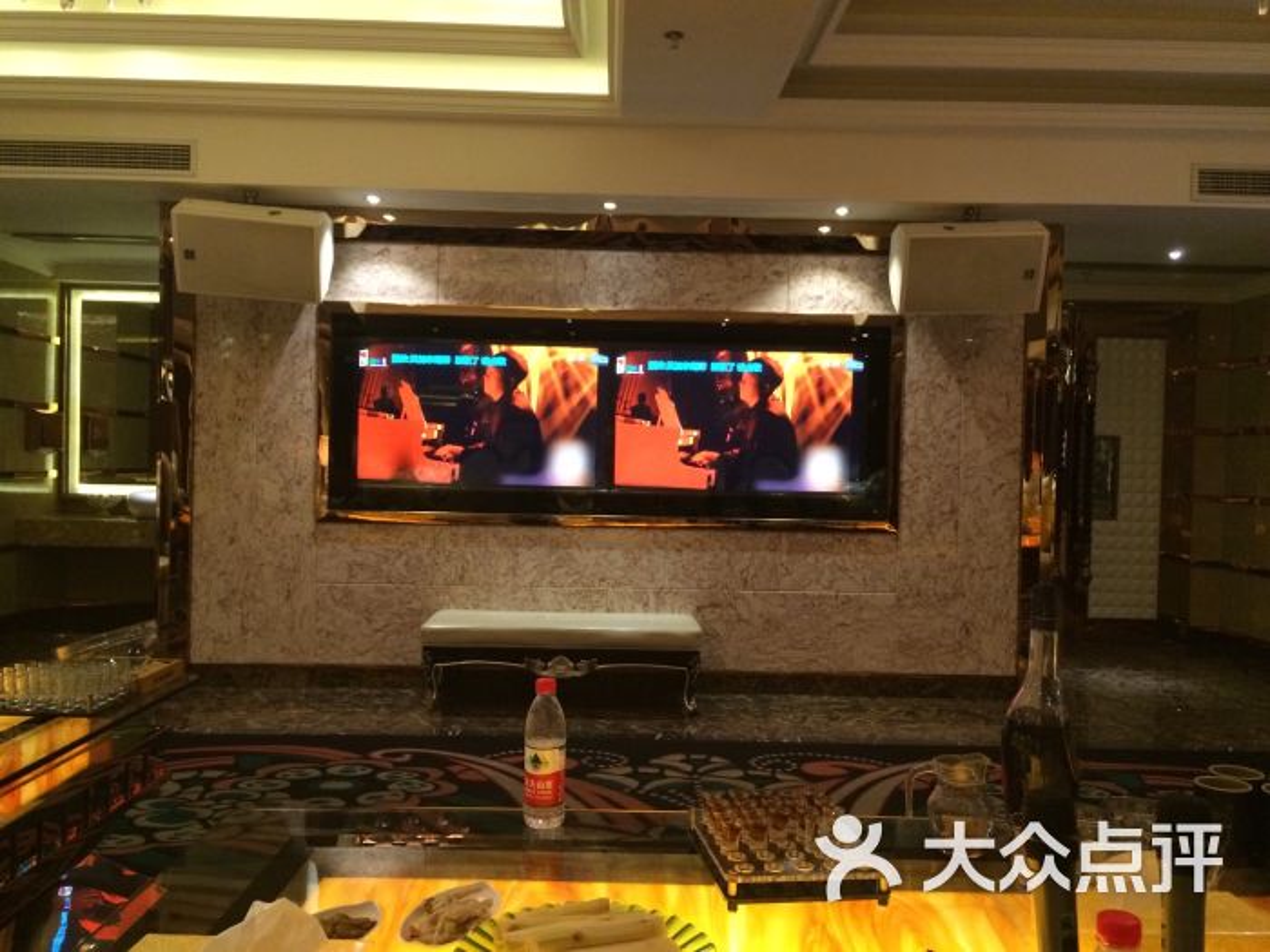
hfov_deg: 61.7
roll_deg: -1.5
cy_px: 476
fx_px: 1064
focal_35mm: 29
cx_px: 635
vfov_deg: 48.2
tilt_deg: -1.4
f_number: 2.2
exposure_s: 1/25
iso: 320
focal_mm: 4.15
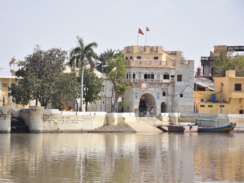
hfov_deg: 14.2
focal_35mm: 139
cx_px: 107
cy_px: 91
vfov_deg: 10.7
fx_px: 977
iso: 180
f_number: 8
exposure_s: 1/500
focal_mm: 85
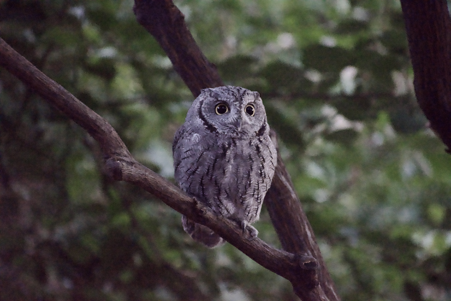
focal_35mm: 390
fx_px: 4885
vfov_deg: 3.5
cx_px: 226
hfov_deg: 5.3
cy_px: 150
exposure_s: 1/8
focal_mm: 260
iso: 12800
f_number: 6
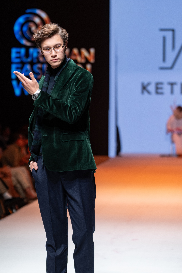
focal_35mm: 155
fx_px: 1175
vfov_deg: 13.2
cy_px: 136
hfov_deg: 8.9
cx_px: 91
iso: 250
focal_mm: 103.9
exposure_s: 1/250
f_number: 2.8
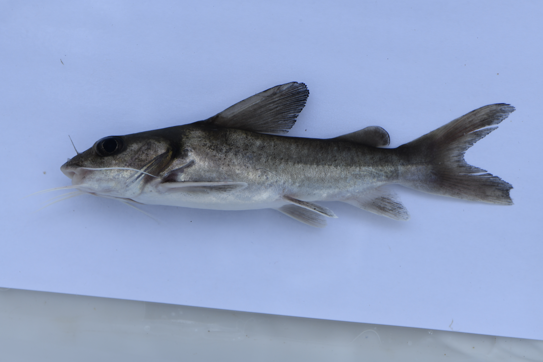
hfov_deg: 19.3
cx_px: 270
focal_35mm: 106
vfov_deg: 12.9
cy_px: 182
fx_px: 1599
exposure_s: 1/125
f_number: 13
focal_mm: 105
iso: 400
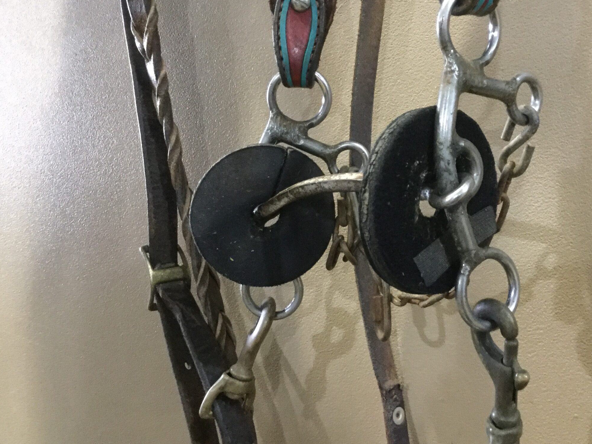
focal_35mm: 40
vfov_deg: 35.8
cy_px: 174
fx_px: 684
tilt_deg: -8.8
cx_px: 375
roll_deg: +0.1
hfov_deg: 46.3
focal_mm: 3.3
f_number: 2.4
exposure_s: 1/15
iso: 640
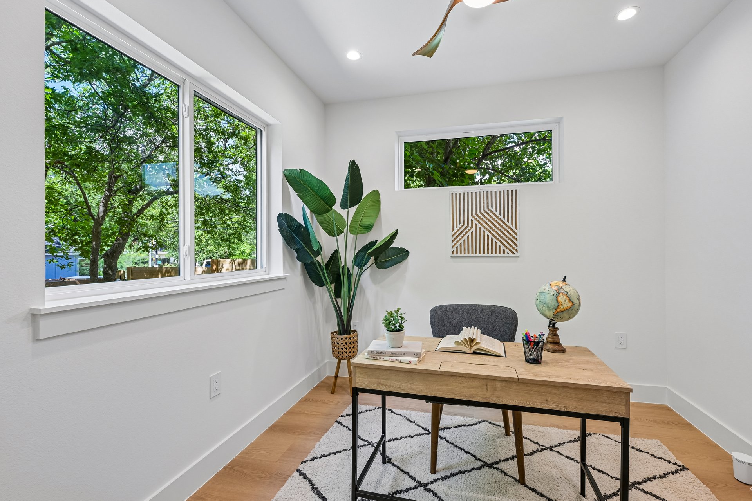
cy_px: 251
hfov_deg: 96.7
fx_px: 334
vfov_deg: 73.7
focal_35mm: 16
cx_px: 389
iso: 100
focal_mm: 15
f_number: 6.7
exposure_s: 1/20
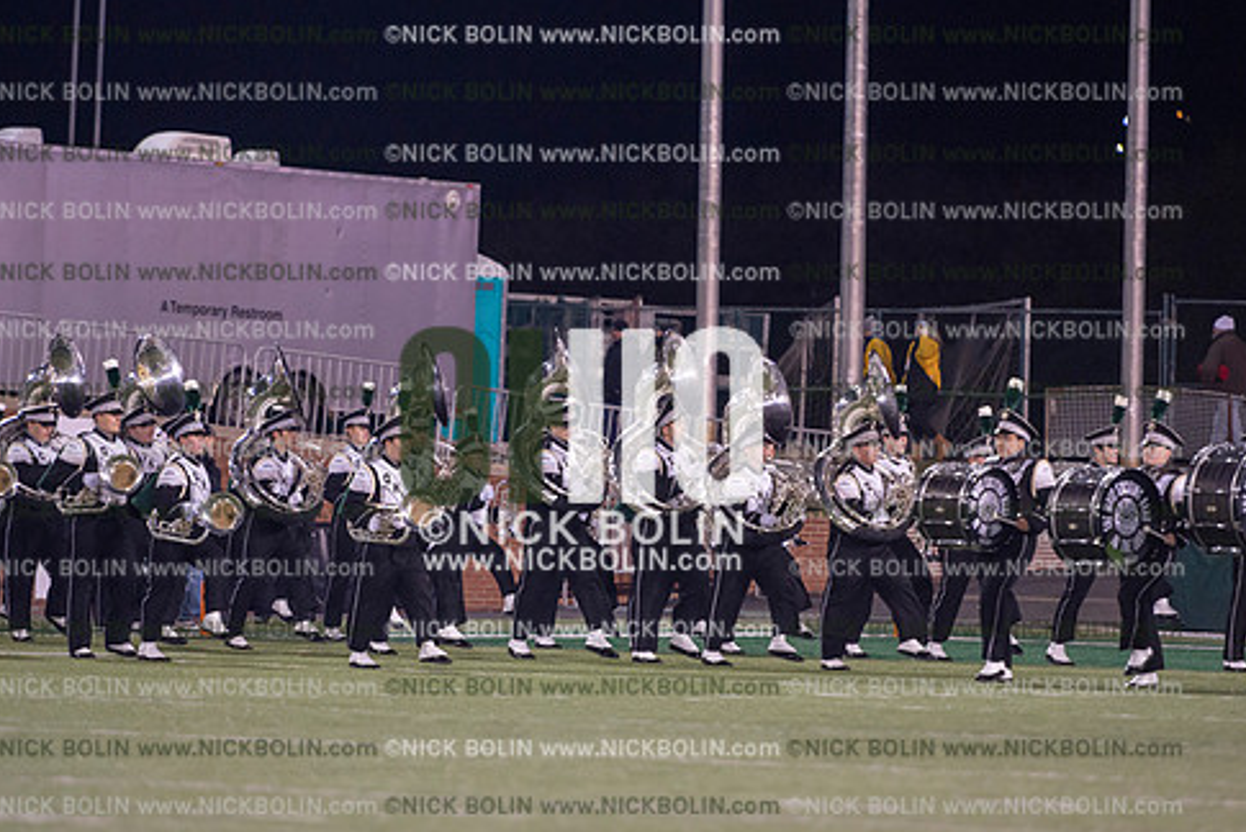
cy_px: 451
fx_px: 8277
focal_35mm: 239
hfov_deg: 8.6
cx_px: 581
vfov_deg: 5.8
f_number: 2.8
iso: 2500
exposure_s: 1/1250
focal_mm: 200
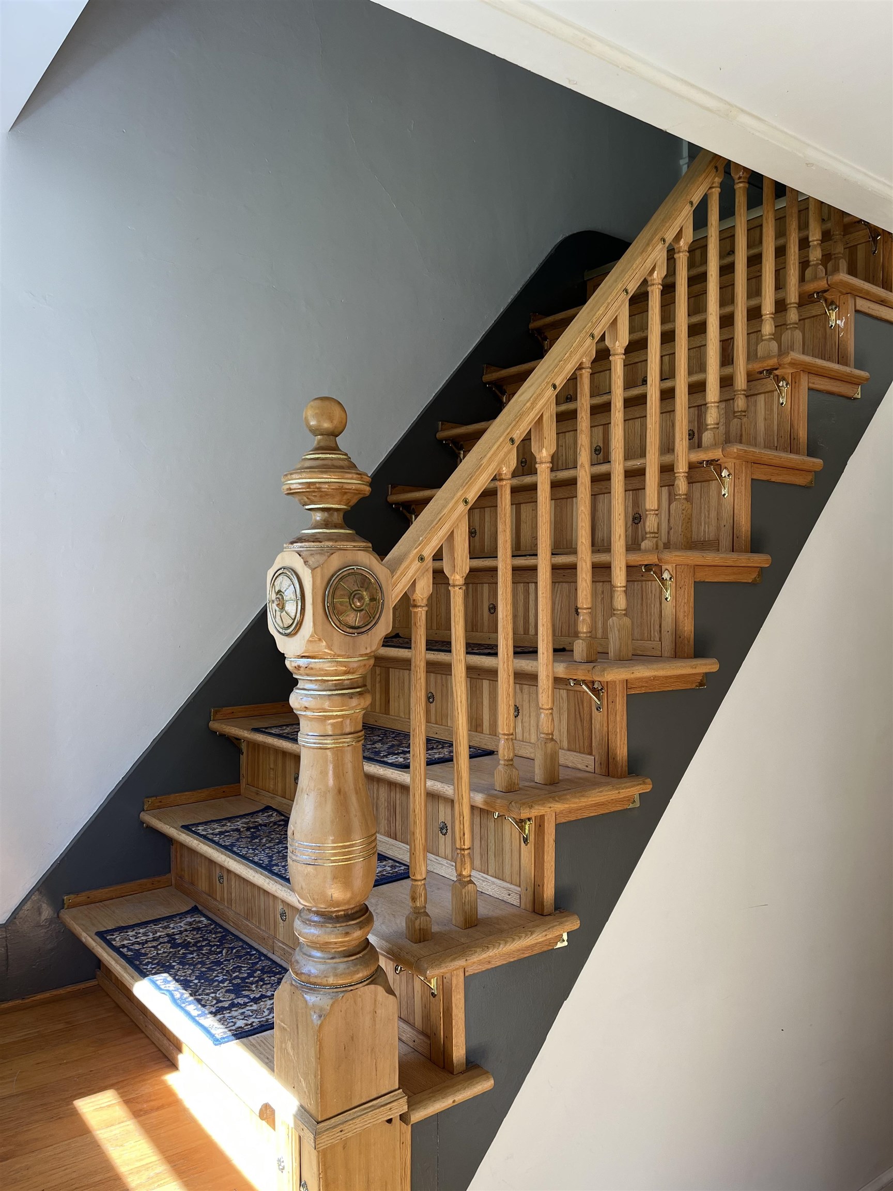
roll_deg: +0.0
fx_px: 894
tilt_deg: -0.4
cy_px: 596
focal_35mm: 26
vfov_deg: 67.3
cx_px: 446
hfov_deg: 53.1
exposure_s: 1/121
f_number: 1.6
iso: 40
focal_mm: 5.1
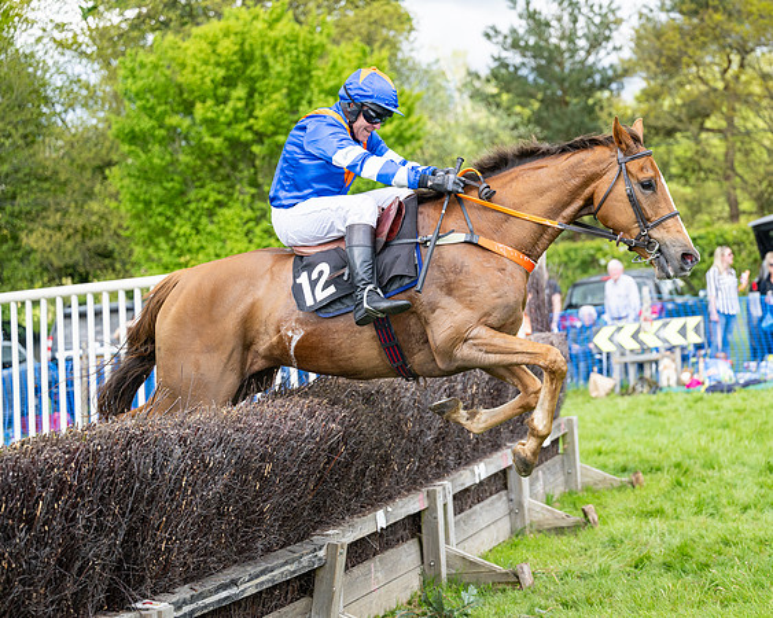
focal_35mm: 79
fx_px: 1803
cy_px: 309
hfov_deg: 24.2
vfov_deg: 19.4
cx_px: 464
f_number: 2.8
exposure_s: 1/2000
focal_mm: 70
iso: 400
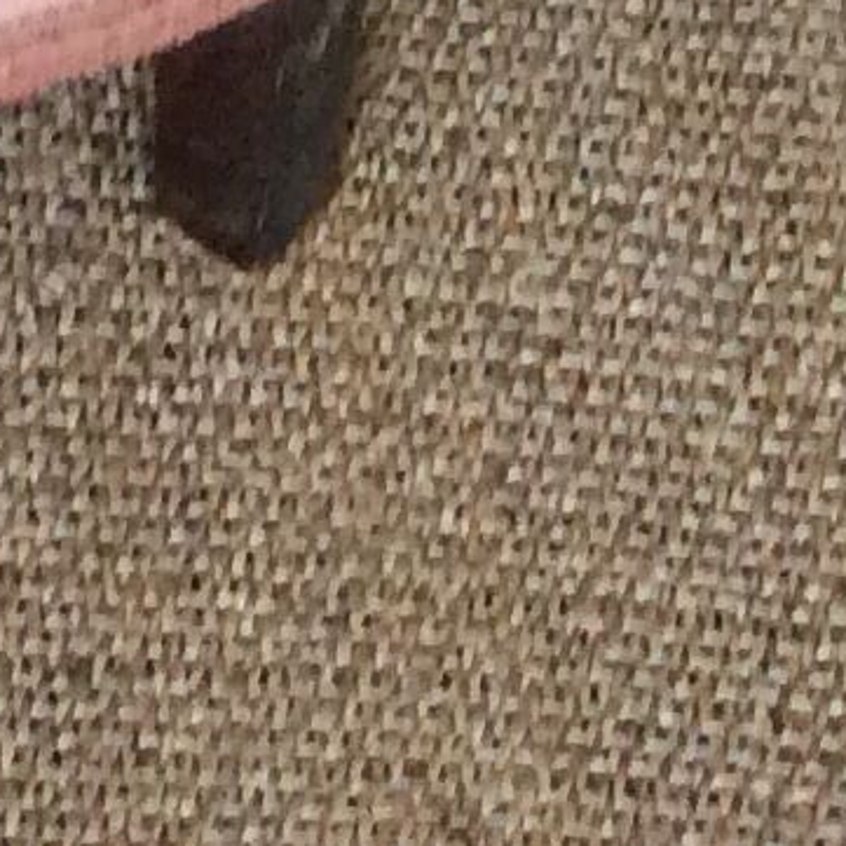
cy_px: -1392
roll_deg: -0.2
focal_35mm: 203
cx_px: -783
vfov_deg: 7.8
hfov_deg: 8.2
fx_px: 5613
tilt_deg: -41.2
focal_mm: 3.3
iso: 200
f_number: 2.4
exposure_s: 1/25
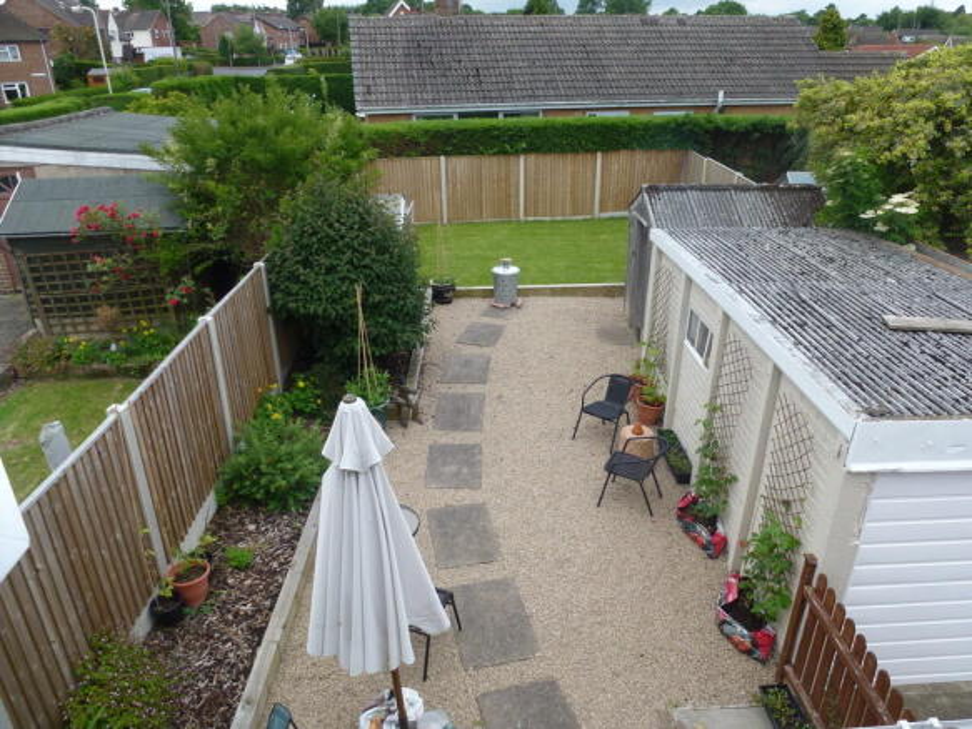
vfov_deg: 56.8
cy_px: 364
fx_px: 674
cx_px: 486
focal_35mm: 24
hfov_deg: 71.6
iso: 100
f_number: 4
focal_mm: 4.3
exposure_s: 1/200
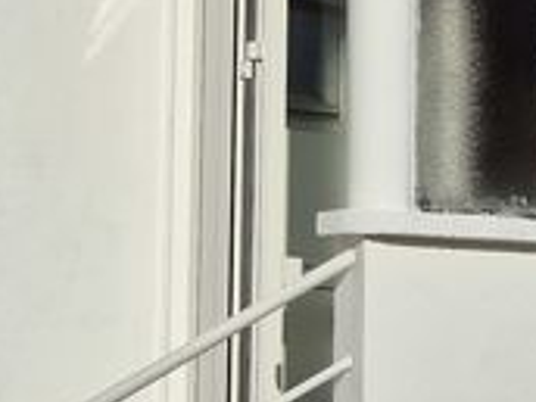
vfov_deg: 11.0
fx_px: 2075
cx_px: 293
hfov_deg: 14.7
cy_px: 56
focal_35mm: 134
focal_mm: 5.4
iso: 25
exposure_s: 1/6128
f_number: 1.8
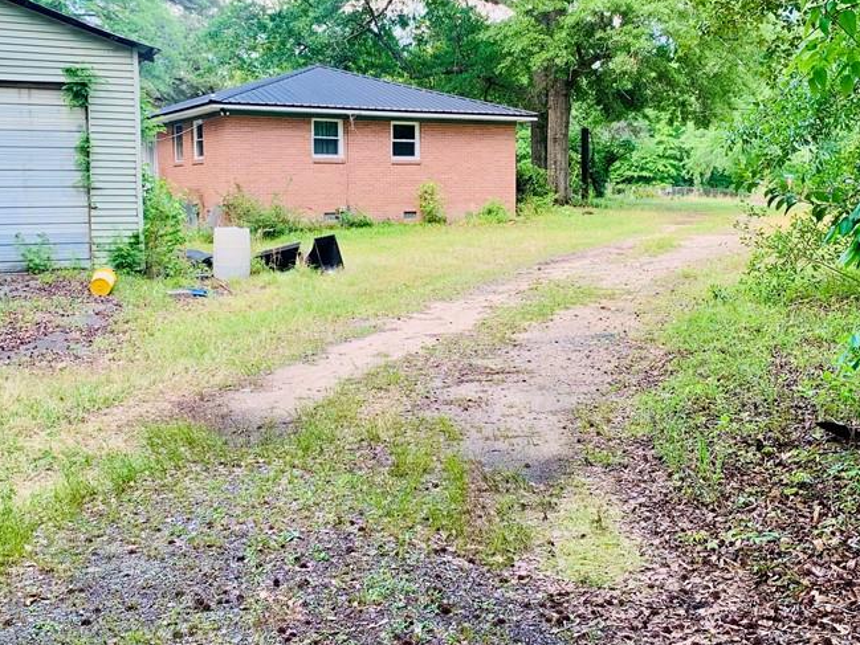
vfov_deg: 35.1
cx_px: 462
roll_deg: +1.1
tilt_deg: -6.2
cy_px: 290
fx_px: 1019
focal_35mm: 41
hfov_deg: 45.7
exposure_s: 1/122
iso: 32
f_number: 1.8
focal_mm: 4.25
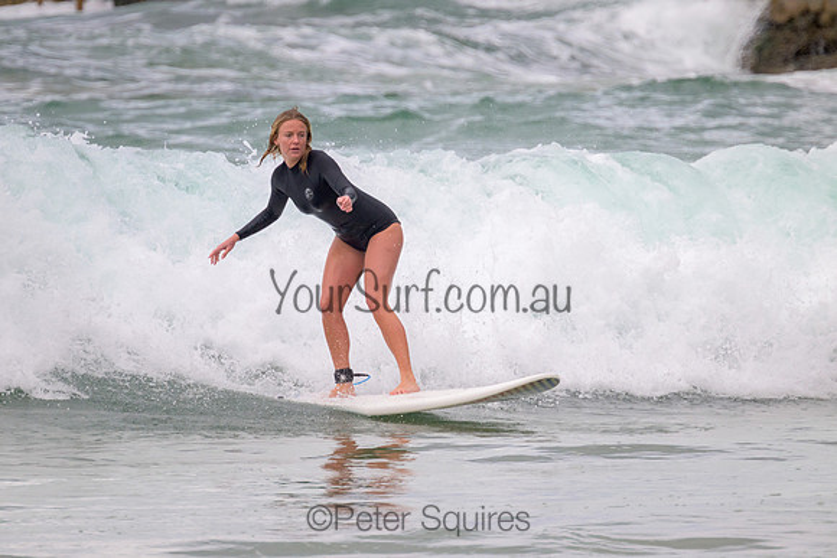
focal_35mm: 853
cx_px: 394
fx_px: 19839
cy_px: 263
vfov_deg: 1.6
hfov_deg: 2.4
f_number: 11
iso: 1000
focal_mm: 800
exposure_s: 1/1250
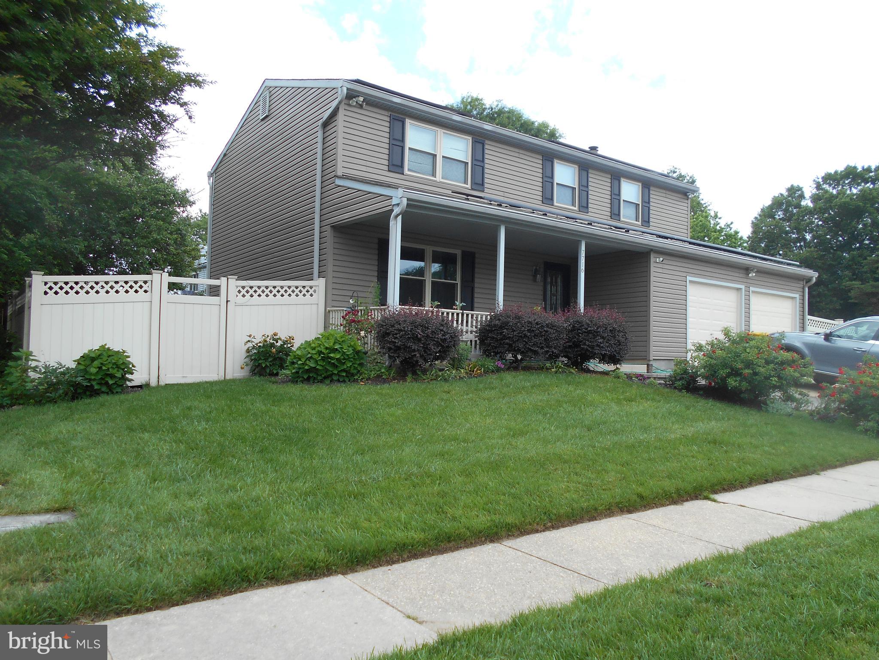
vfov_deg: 53.1
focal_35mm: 26
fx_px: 660
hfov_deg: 67.3
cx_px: 440
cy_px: 330
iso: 80
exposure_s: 1/320
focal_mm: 4.6
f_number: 3.2
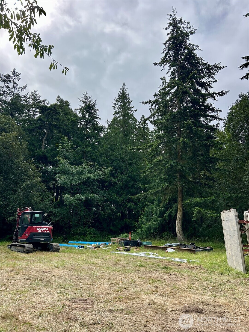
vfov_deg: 67.3
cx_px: 124
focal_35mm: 26
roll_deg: -1.1
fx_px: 249
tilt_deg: +14.3
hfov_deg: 53.1
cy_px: 166
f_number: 1.5
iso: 50
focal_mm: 5.7
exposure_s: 1/4274
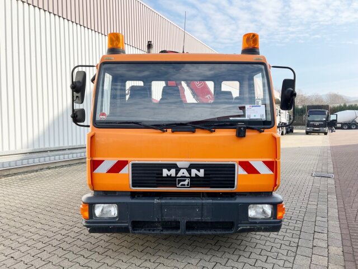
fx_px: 269
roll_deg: +1.8
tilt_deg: +0.5
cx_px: 179
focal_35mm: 26
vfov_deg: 53.1
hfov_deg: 67.3
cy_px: 134
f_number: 1.5
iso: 50
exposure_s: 1/2083
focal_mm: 5.7
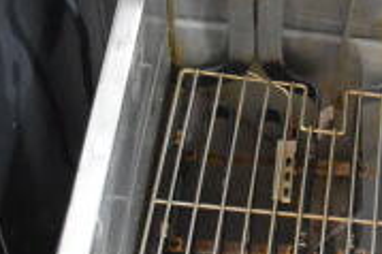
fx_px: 975
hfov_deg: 19.7
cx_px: 544
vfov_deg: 14.7
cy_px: 208
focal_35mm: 92
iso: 9000
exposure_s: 1/30
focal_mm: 18
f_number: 3.5
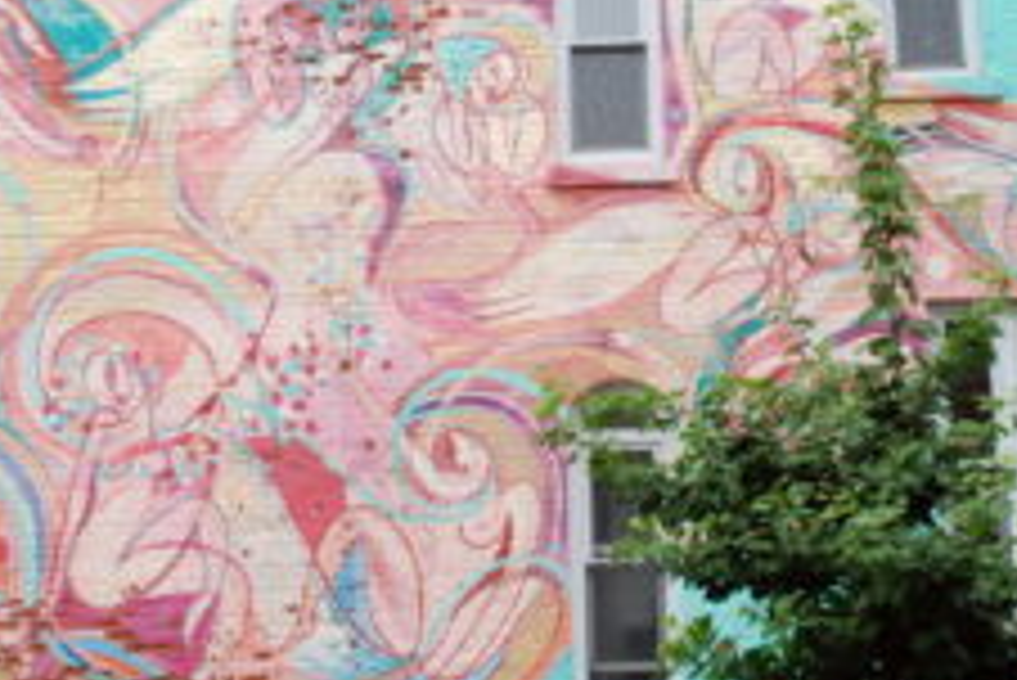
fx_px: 2063
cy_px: 281
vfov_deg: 18.7
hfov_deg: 27.7
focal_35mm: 73
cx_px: 472
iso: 400
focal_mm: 22
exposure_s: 1/200
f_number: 11
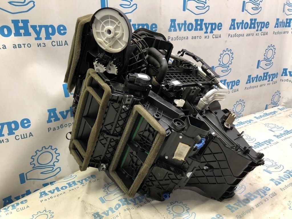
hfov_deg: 63.4
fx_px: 236
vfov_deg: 49.7
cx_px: 146
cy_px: 110
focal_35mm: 28
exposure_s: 1/20
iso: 40
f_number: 1.8
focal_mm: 4
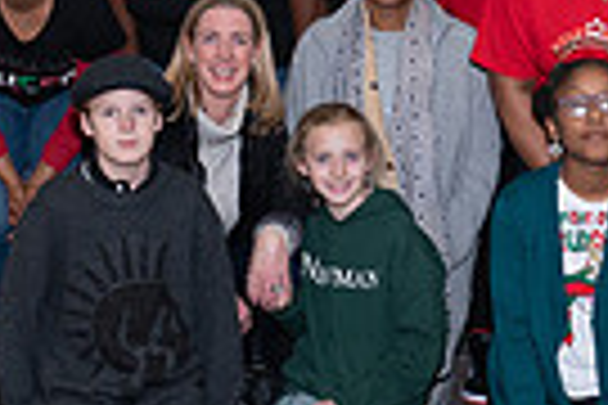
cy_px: -20
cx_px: -9
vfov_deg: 13.1
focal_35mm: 103
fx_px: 1739
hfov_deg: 19.2
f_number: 7.1
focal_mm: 24
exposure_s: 1/80
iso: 400
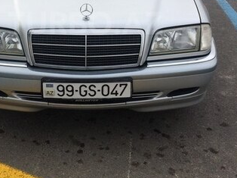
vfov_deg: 23.5
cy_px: 23
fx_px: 417
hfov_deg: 31.5
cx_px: 85
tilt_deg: -20.0
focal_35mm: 61
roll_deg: +1.0
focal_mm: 4.15
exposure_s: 1/1866
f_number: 2.2
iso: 32
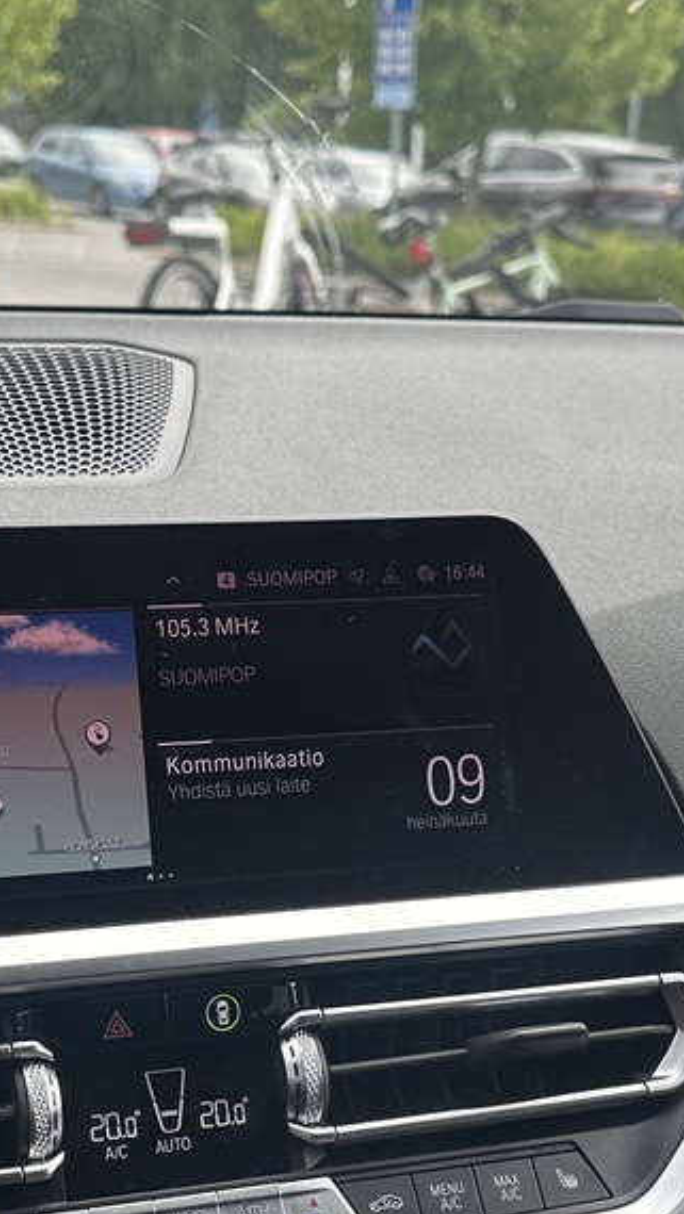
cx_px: 147
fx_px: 2126
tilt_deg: -17.5
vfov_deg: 31.5
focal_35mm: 66
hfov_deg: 18.1
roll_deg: -2.0
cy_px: 841
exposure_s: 1/1040
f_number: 1.78
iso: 80
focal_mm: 6.86
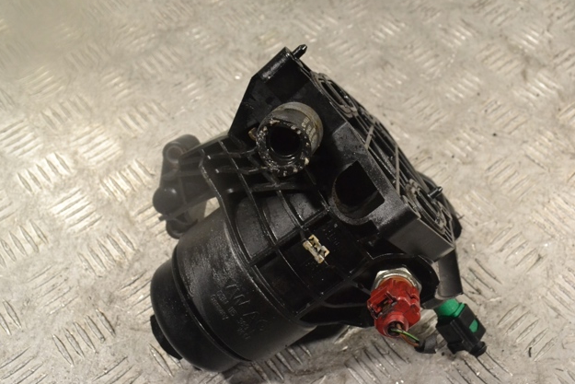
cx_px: 288
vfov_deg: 31.2
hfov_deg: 45.4
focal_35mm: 43
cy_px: 192
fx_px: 687
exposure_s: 1/320
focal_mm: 28
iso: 3200
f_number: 9
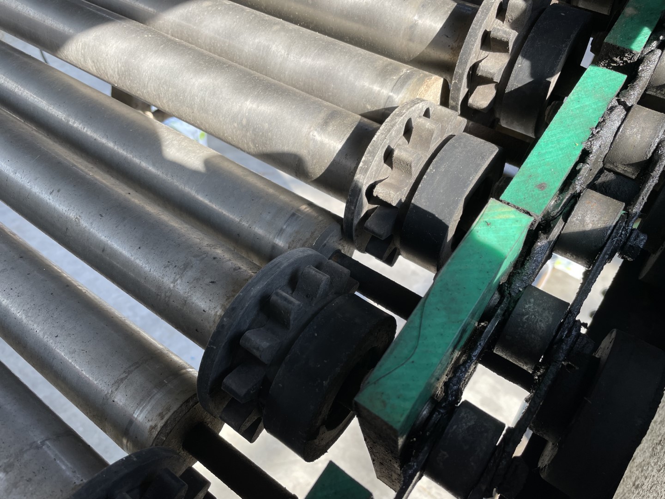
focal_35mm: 26
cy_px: 250
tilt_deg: -34.7
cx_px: 332
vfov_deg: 53.1
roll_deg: -13.5
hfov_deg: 67.3
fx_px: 499
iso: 32
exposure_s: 1/231
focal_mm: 4.2
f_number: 1.6
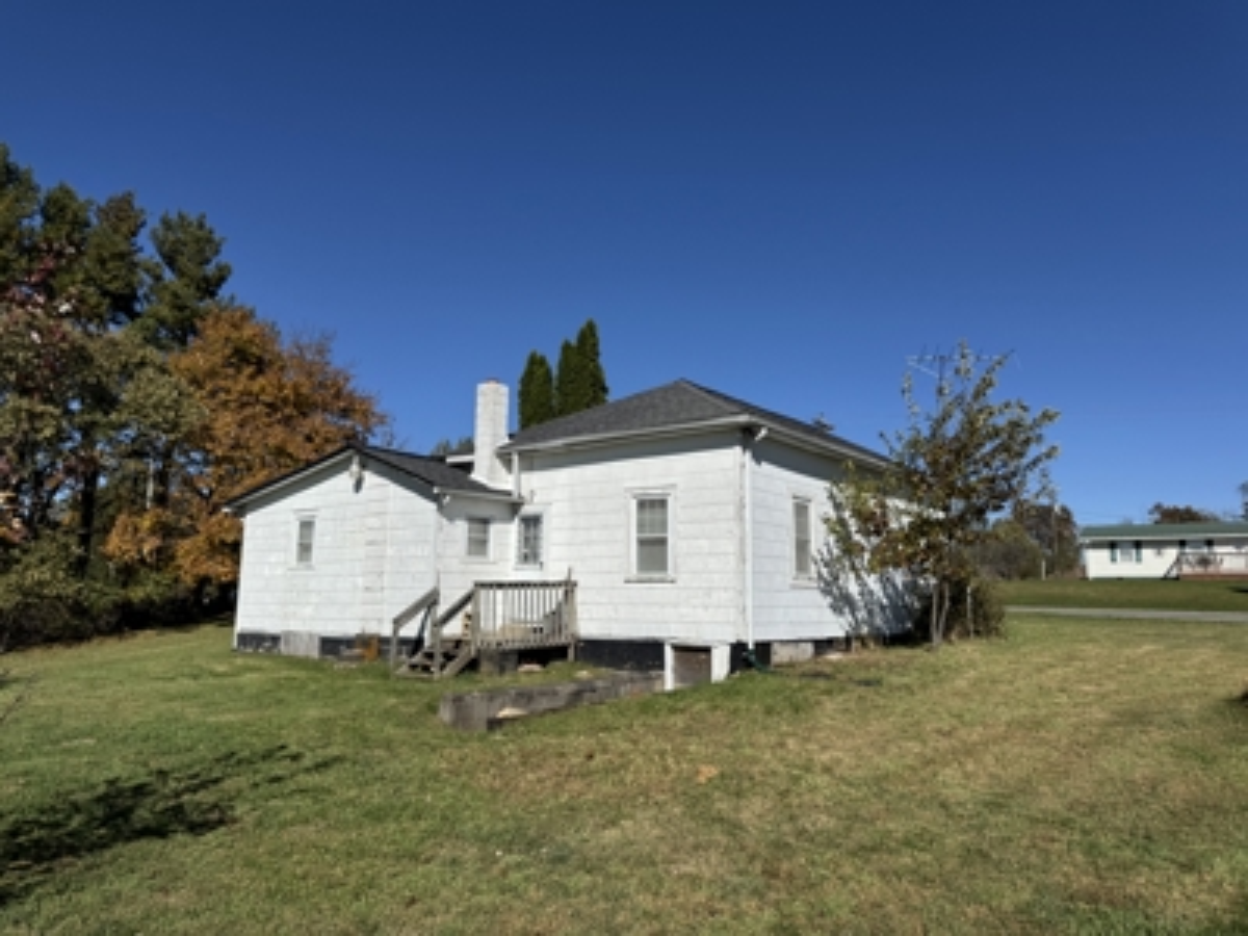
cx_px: 624
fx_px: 865
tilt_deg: +7.9
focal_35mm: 24
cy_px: 468
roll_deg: -0.2
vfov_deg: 56.8
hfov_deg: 71.6
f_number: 1.78
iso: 80
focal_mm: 6.76
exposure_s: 1/9009
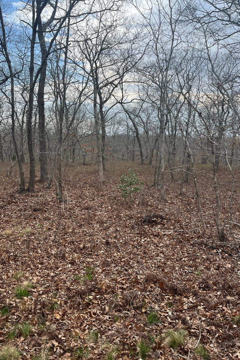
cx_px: 111
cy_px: 175
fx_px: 280
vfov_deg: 65.5
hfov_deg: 46.4
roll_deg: +0.6
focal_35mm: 28
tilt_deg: -6.3
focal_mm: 5.1
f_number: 1.6
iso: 50
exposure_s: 1/1890
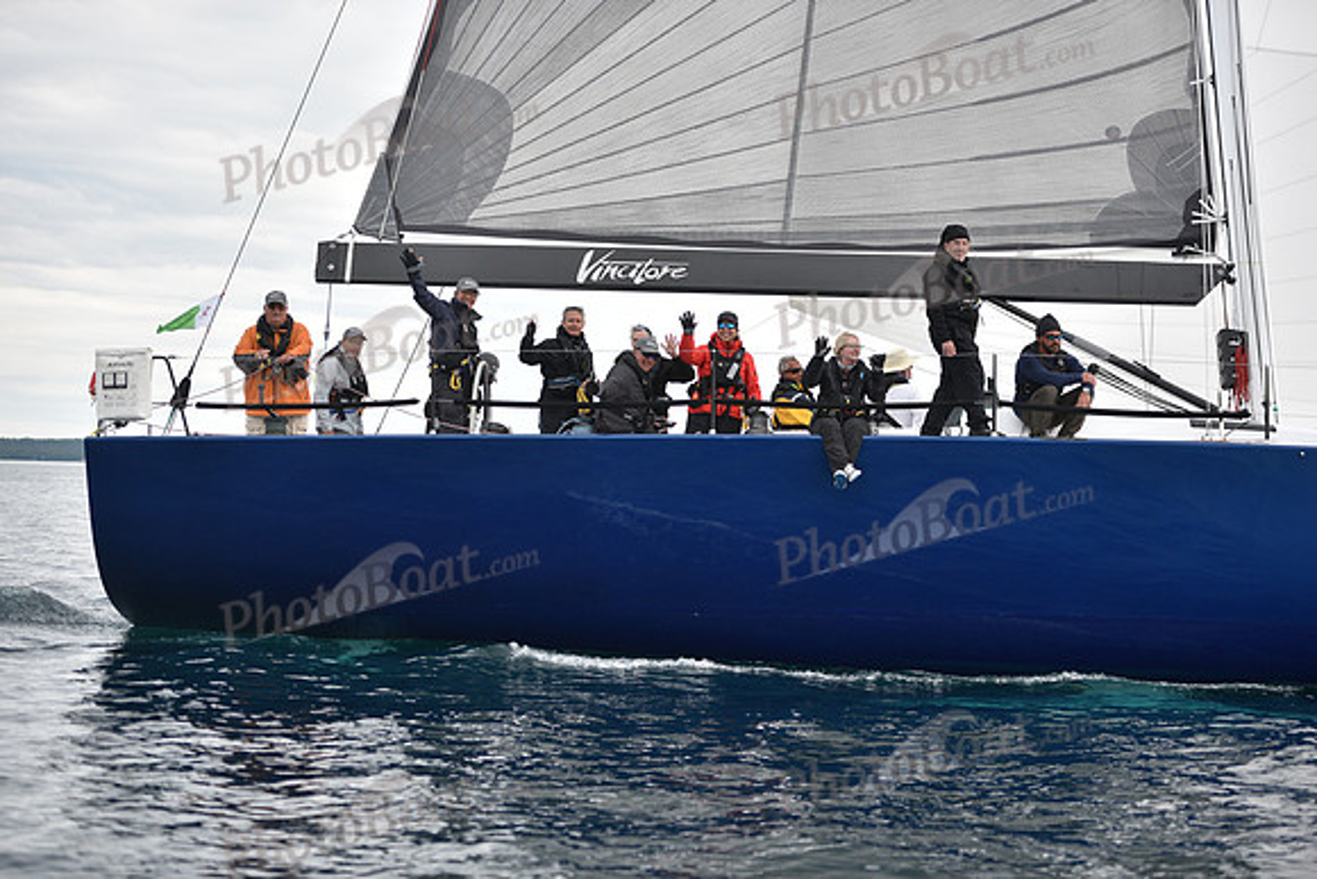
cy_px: 440
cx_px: 658
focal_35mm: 70
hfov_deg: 28.8
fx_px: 2561
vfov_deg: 19.5
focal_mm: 70
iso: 250
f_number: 2.8
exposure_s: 1/800
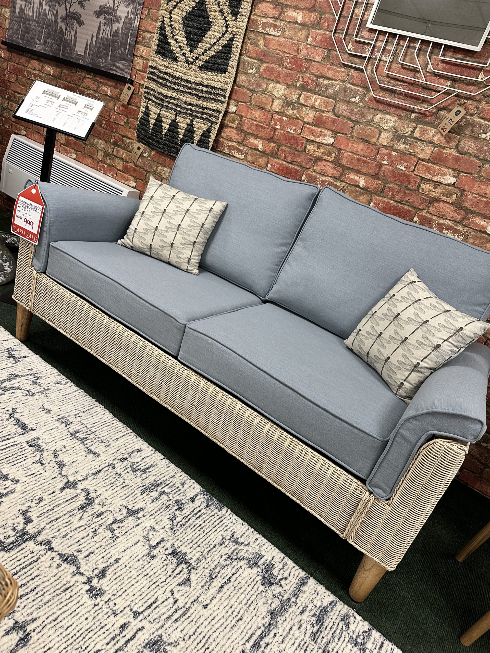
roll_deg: -19.9
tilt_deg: -21.4
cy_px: 326
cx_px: 245
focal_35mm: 24
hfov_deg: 56.8
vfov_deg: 71.6
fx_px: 453
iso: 250
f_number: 1.78
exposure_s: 1/114
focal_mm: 6.86
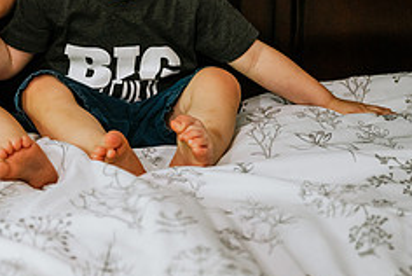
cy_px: -45
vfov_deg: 12.6
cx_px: -14
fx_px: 1226
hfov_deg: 18.5
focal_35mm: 107
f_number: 3.5
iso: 1250
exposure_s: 1/250
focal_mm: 42
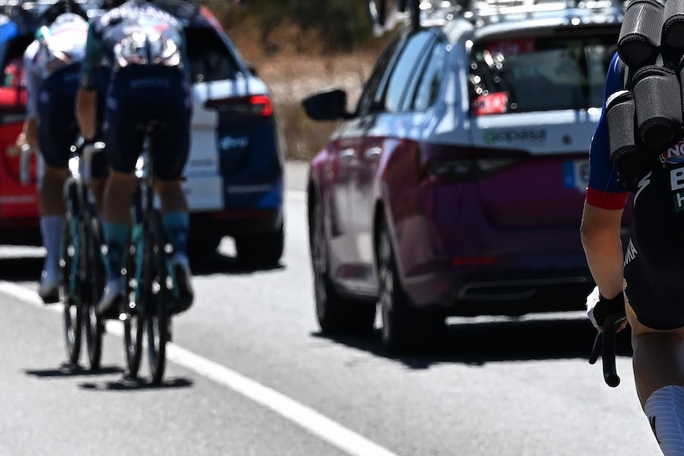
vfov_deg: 2.3
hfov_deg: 3.4
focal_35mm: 603
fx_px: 11456
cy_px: 301
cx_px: 577
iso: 320
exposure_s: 1/1600
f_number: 6.3
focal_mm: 165
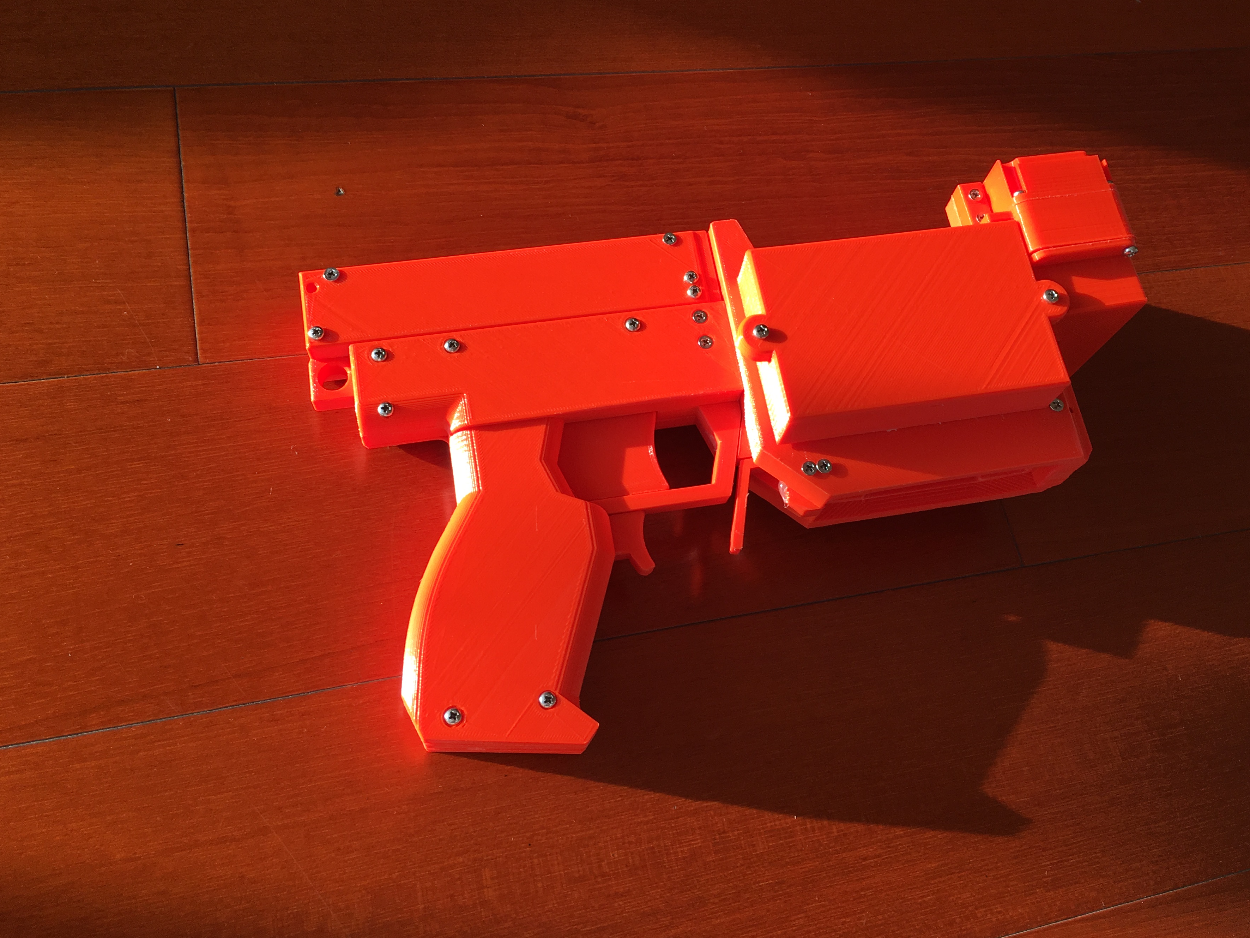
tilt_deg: -61.6
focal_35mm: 33
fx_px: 1192
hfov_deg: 55.3
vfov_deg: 42.9
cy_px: 413
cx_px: 684
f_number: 2.2
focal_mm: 4.15
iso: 25
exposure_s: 1/100
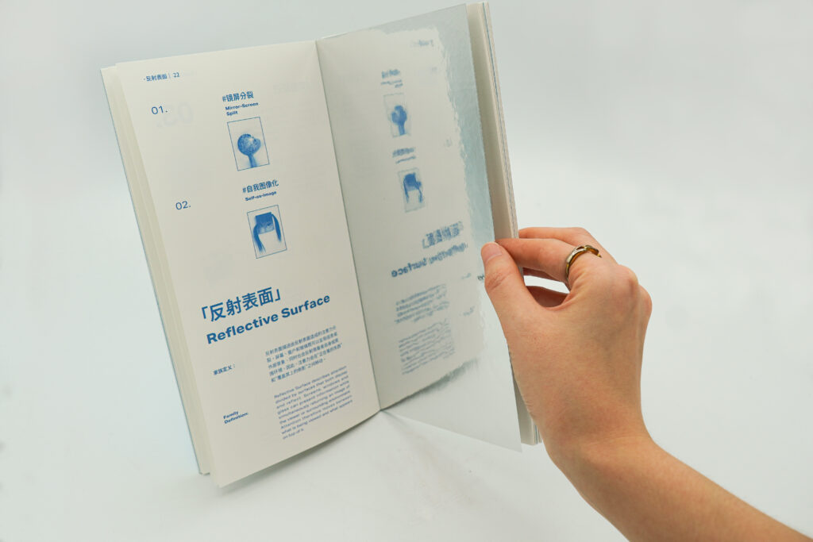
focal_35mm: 34
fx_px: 779
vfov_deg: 38.4
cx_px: 406
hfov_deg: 55.1
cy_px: 271
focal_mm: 23
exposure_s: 1/125
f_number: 5.6
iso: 100
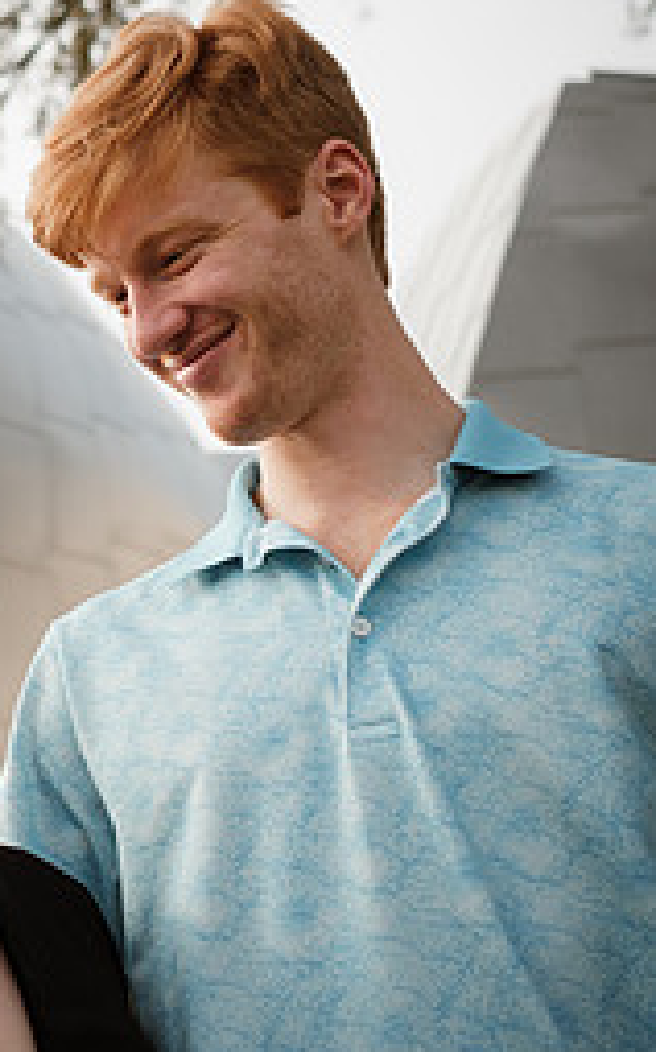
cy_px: 351
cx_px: 78
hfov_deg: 20.2
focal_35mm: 63
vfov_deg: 32.2
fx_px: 1805
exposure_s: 1/4000
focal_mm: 23
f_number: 2.5
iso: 400
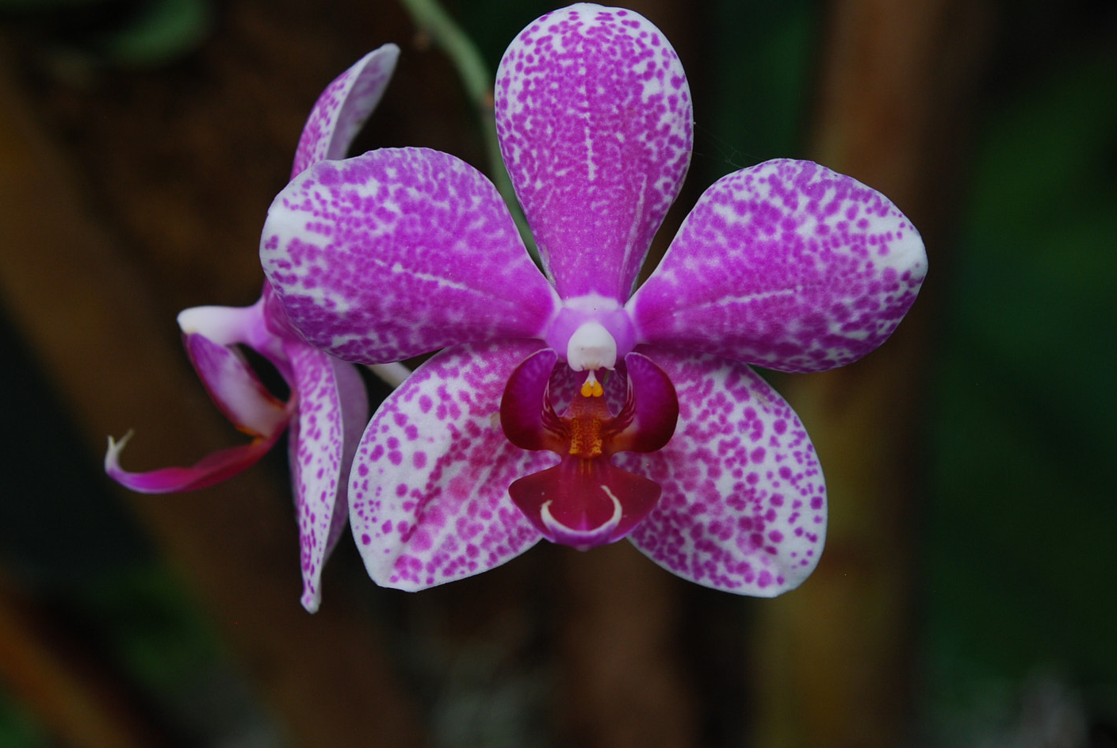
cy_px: 341
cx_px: 600
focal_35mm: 109
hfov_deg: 18.7
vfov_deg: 12.6
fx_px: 3386
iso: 200
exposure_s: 1/60
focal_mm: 50
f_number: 4.8
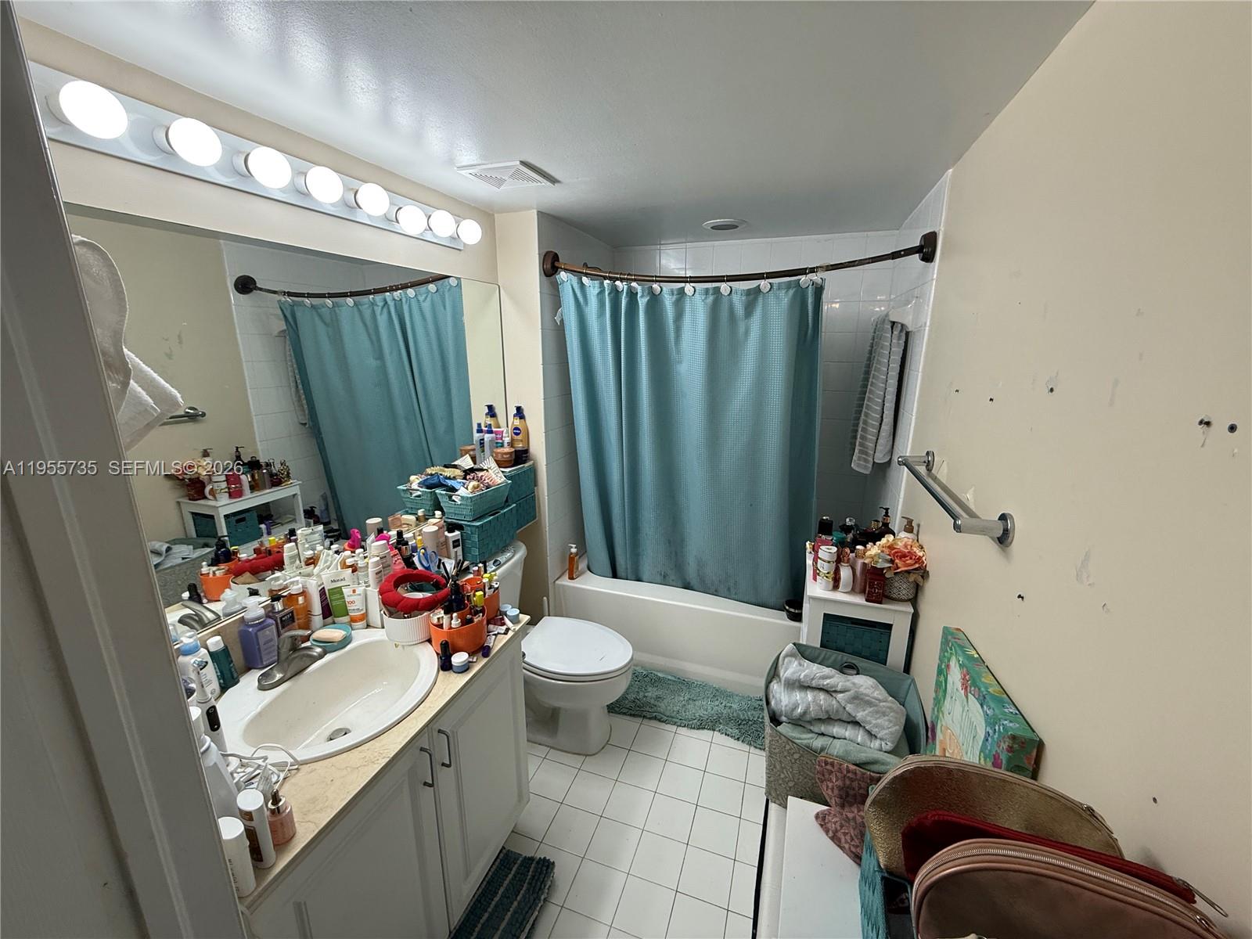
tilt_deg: -15.0
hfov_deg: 102.1
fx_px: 506
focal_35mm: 14
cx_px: 626
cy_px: 470
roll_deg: -0.3
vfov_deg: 85.7
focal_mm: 2.22
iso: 125
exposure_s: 1/120
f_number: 2.2
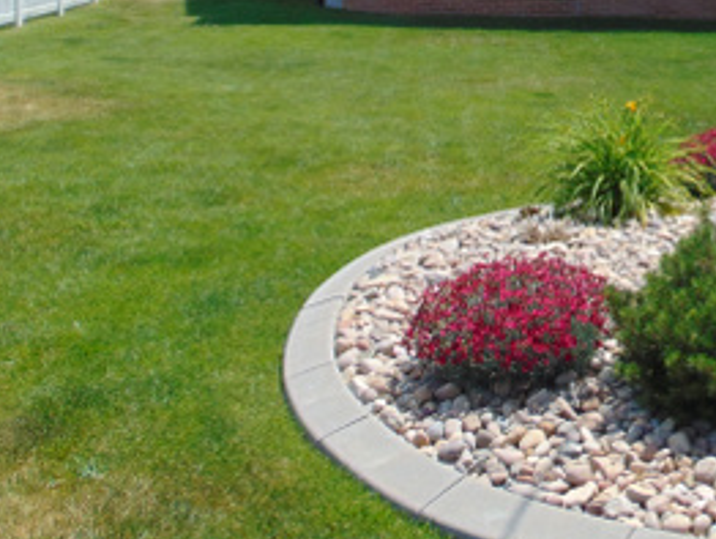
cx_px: 702
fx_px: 1263
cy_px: -11
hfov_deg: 29.7
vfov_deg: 23.0
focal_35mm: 61
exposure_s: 1/200
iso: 80
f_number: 7.7
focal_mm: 4.5
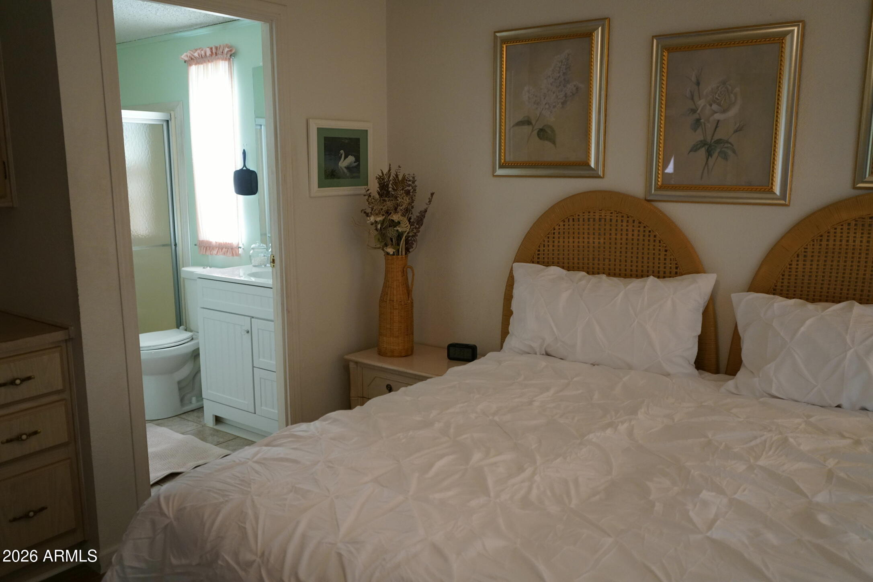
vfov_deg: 45.0
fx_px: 703
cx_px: 436
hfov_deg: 63.7
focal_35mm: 29
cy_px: 291
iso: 2500
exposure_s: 1/160
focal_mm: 29
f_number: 3.5
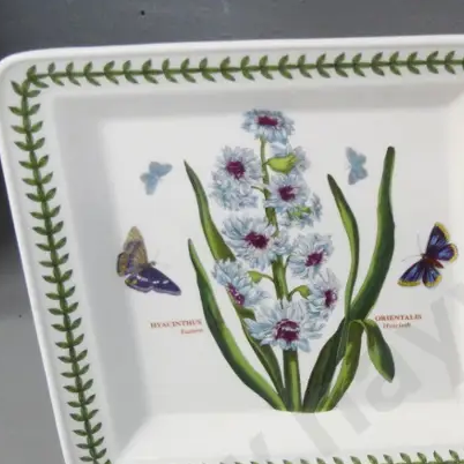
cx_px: 522
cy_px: 272
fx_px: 1228
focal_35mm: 81
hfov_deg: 20.3
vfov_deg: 21.4
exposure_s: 1/200
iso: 3200
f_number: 3.9
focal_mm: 18
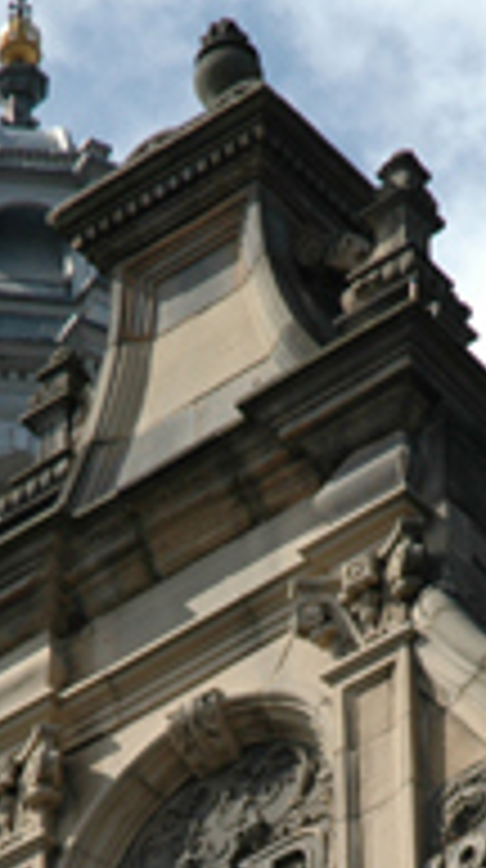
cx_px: 266
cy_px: 861
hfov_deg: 3.8
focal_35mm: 318
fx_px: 7306
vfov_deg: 6.8
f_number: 4.5
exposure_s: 1/1250
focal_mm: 65
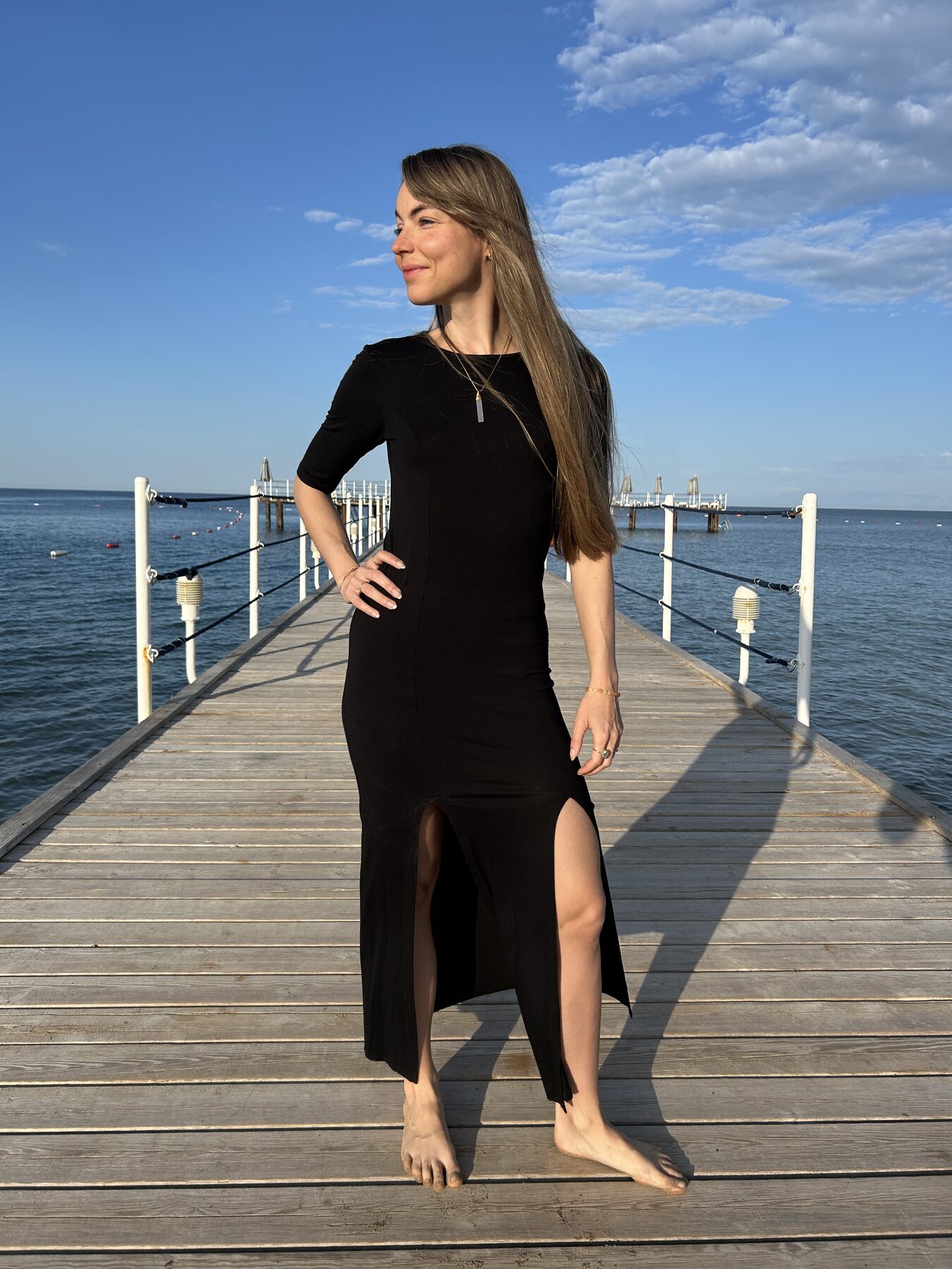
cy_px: 634
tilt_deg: -7.3
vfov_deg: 67.3
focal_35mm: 26
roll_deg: -0.4
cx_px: 476
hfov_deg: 53.1
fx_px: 953
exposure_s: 1/4115
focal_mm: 5.7
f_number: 1.5
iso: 50
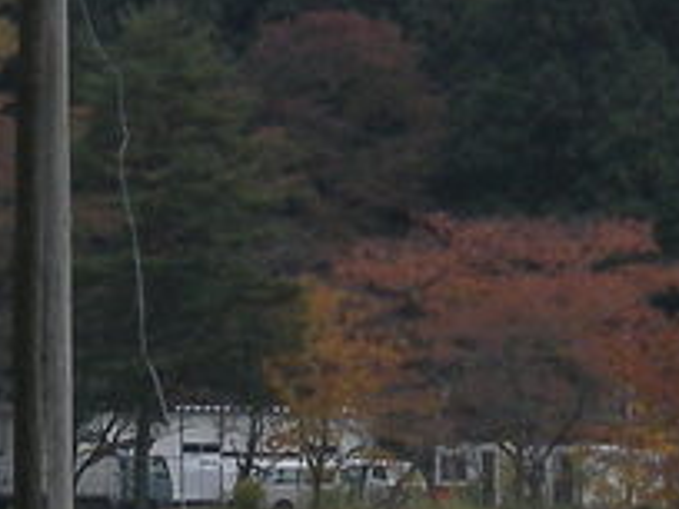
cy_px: 339
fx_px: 5394
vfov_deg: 5.4
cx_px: 290
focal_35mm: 275
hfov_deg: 7.2
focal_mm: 7.5
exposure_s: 1/60
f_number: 4.8
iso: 64
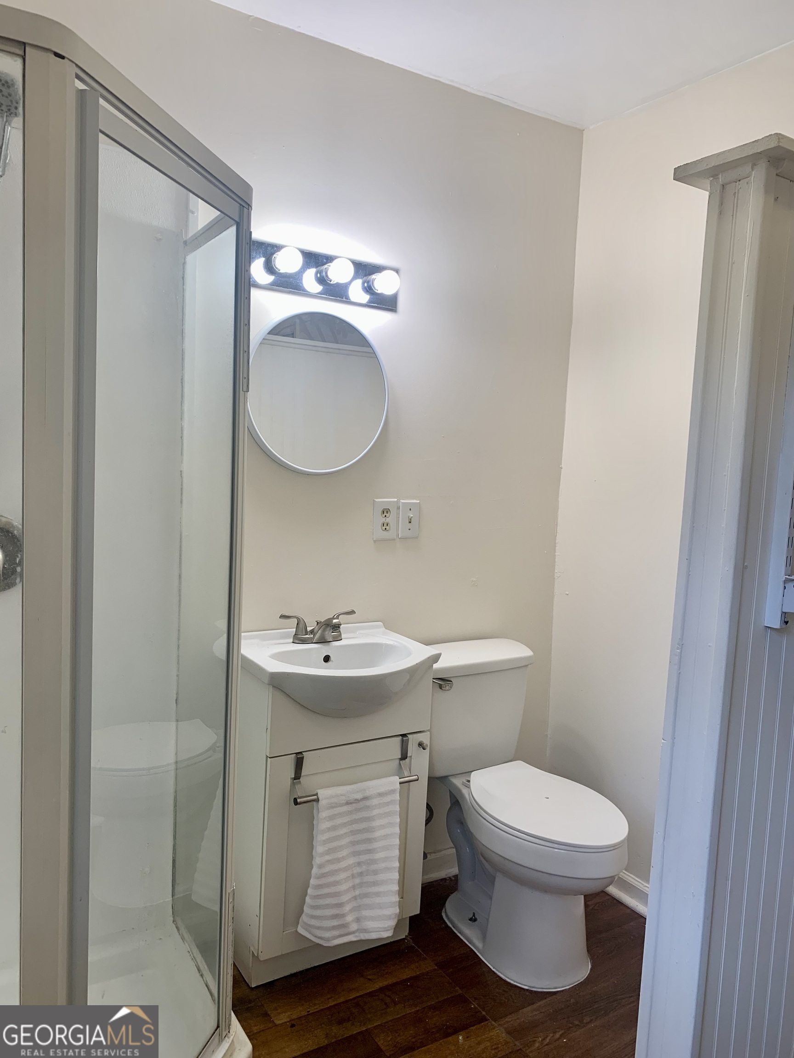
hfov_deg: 53.1
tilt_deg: -4.2
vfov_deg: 67.3
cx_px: 397
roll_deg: -2.0
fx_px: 795
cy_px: 529
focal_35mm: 26
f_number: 1.8
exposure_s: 1/120
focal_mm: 4.25
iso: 50
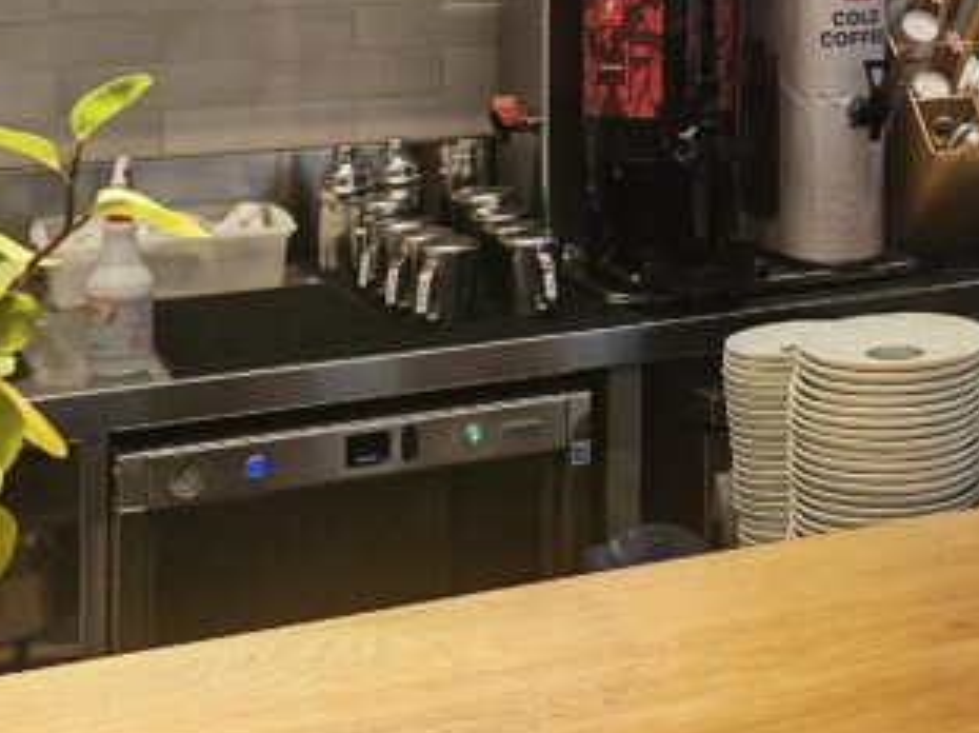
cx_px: 1007
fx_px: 2148
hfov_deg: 24.4
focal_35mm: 76
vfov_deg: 18.3
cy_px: -167
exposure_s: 1/120
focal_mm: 6.3
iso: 50
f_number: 1.7
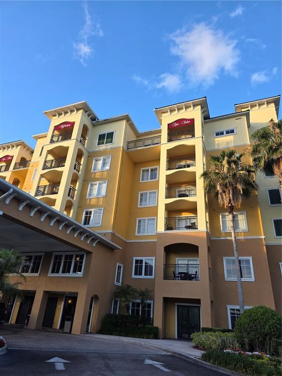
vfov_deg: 73.9
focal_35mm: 23
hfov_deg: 58.9
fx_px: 250
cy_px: 188
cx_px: 141
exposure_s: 1/359
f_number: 1.7
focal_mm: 6.3
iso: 40
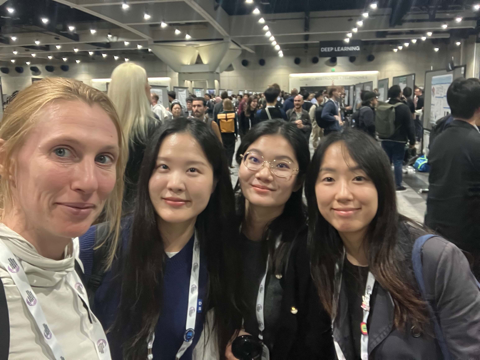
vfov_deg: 44.2
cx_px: 240
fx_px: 444
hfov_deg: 56.8
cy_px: 180
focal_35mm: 32
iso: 320
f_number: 2.2
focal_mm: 2.87
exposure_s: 1/40
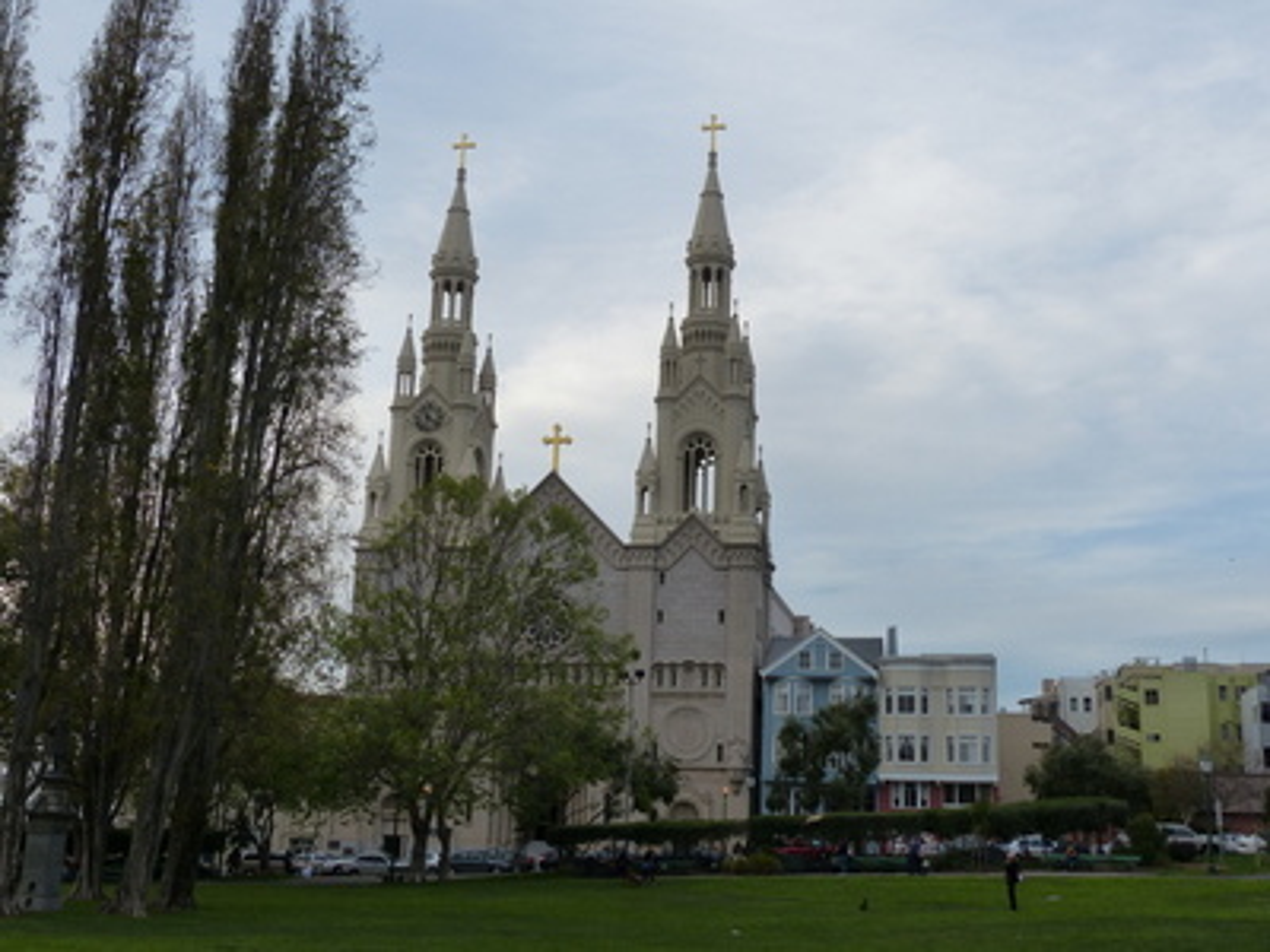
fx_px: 1468
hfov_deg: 46.8
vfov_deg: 36.0
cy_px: 476
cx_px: 635
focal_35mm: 40
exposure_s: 1/500
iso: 160
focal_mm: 7.1
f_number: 4
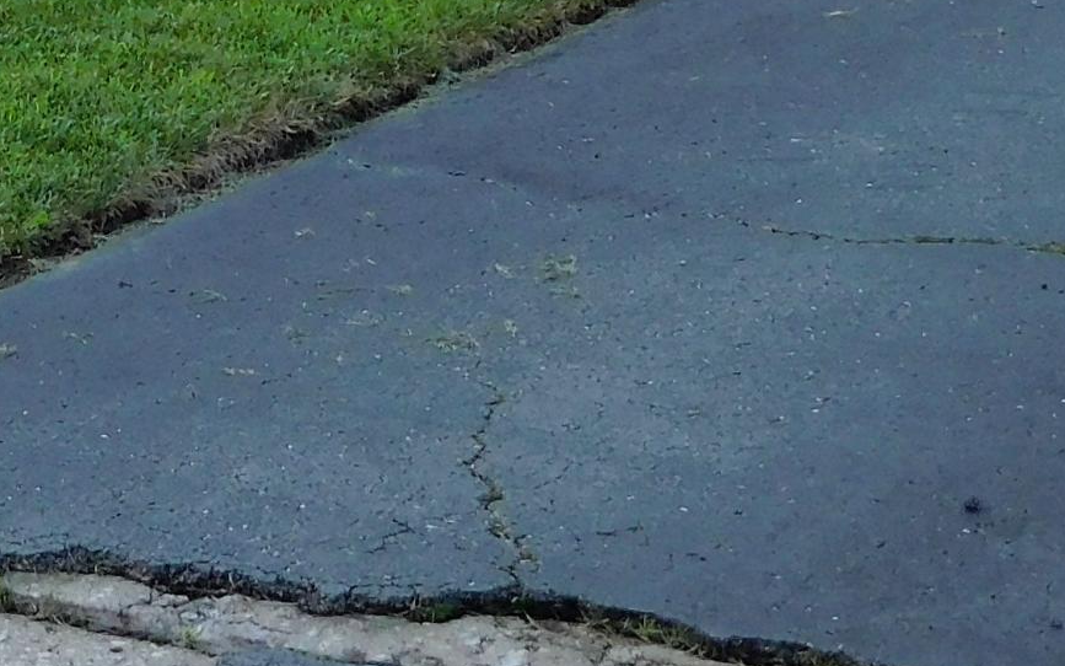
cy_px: -698
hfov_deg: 15.2
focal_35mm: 132
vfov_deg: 9.3
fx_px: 3832
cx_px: -246
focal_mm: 6.3
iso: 125
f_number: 3.5
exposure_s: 1/100
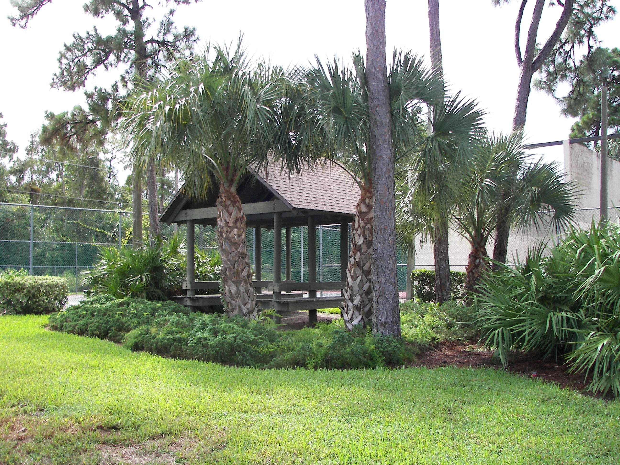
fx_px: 645
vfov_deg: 39.7
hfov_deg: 51.4
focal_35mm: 36
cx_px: 310
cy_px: 232
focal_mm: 6
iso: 50
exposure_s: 1/200
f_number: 2.8
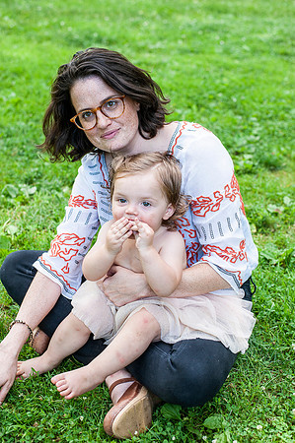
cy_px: 222
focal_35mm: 50
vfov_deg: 39.6
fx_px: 616
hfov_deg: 26.9
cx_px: 148
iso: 800
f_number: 4
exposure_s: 1/800
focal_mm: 50
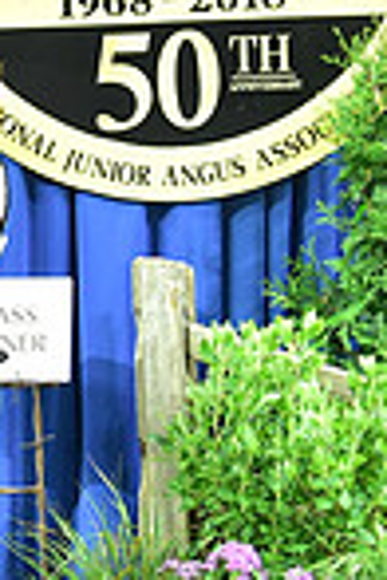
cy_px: 276
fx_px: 2806
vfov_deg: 11.8
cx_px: -754
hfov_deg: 7.1
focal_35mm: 174
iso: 3200
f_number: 5
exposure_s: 1/160
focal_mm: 44
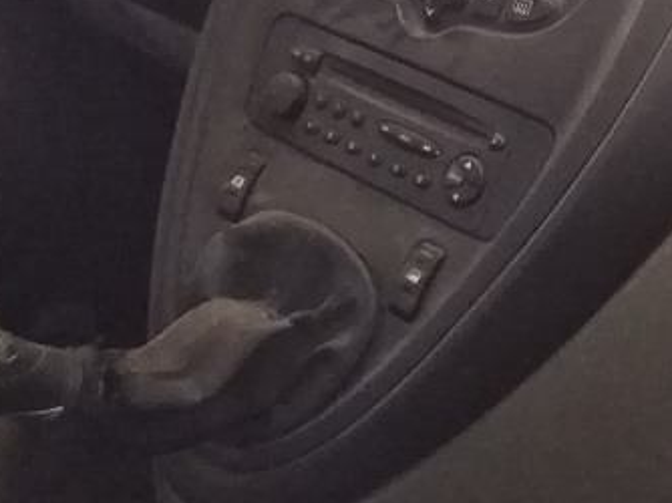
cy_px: 64
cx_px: 581
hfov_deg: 23.6
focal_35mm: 81
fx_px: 1571
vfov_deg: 17.9
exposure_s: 1/12
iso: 1495
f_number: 2.2
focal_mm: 3.46
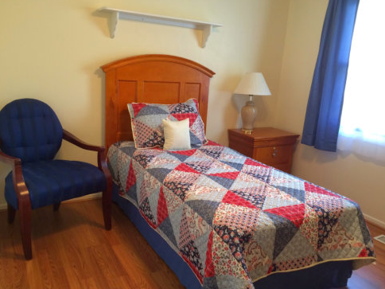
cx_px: 193
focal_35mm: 31
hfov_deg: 58.4
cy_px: 145
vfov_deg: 45.4
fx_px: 345
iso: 125
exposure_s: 1/30
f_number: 2.2
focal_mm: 4.12
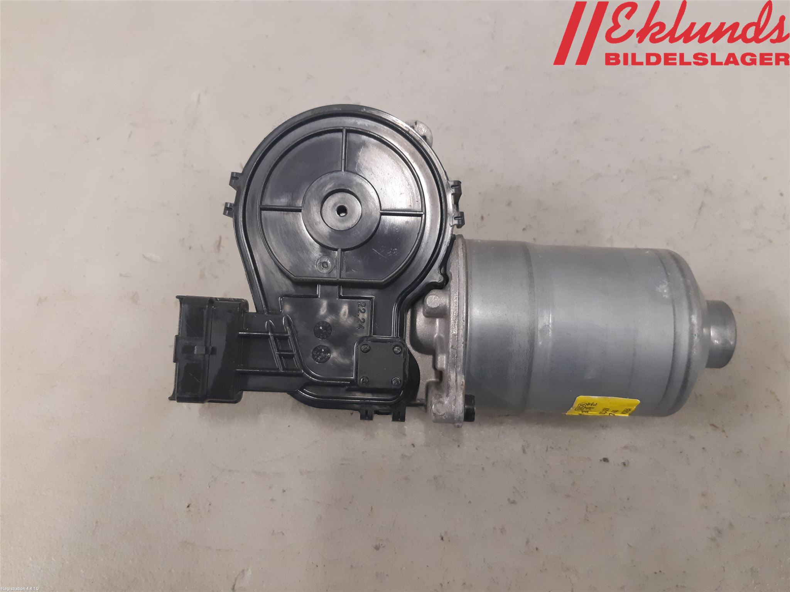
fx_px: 593
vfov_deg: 53.1
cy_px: 296
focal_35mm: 26
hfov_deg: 67.3
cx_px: 395
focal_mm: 3.93
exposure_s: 1/50
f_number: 1.7
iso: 200
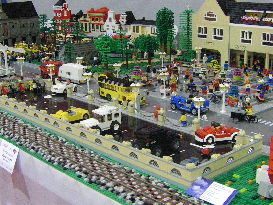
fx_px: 434
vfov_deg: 26.5
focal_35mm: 55
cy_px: 89
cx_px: 146
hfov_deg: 34.9
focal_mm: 6.3
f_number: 3.5
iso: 800
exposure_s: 1/15
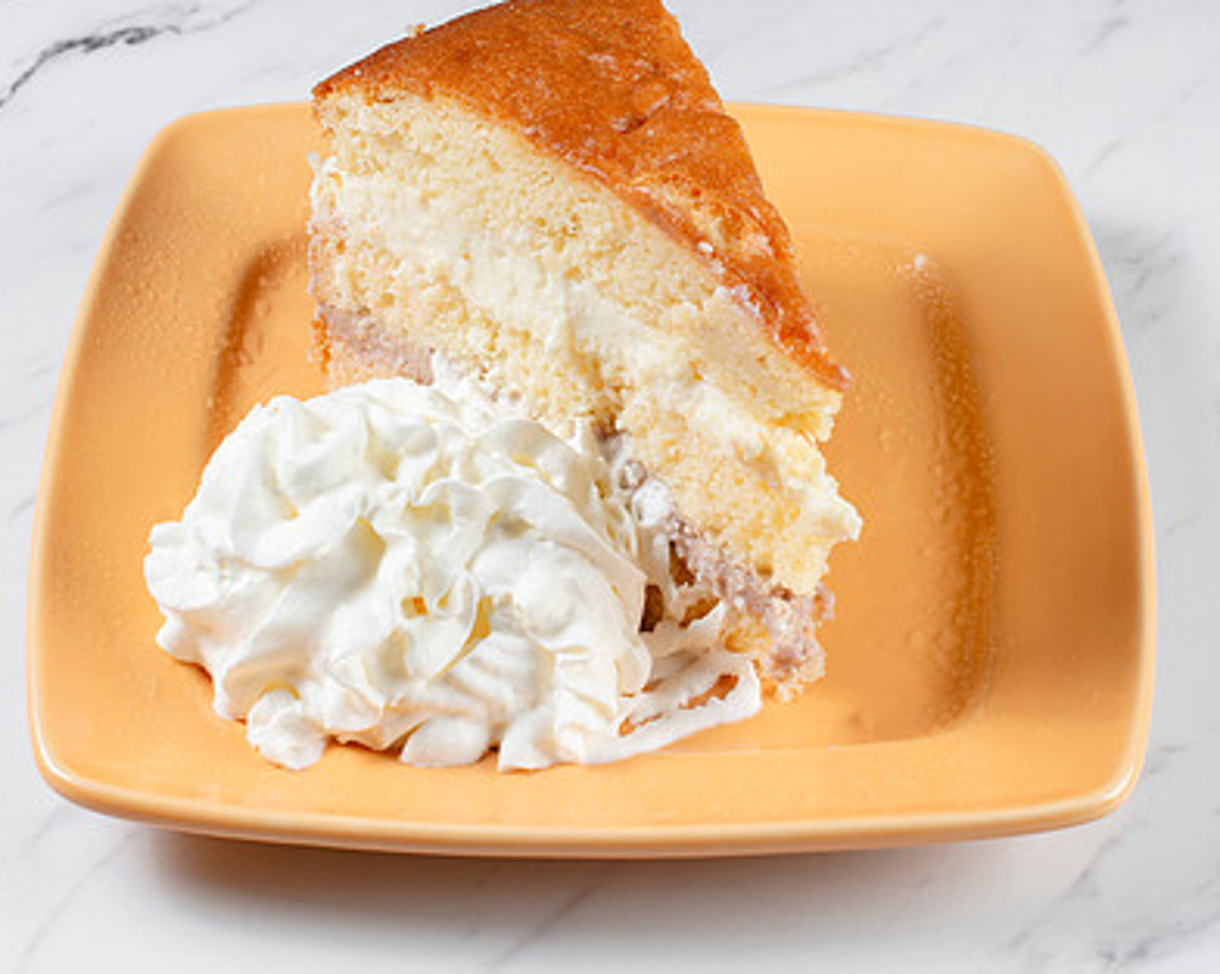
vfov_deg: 17.8
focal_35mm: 86
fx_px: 3103
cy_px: 402
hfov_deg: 22.2
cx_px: 663
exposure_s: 1/200
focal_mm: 50
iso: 200
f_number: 9
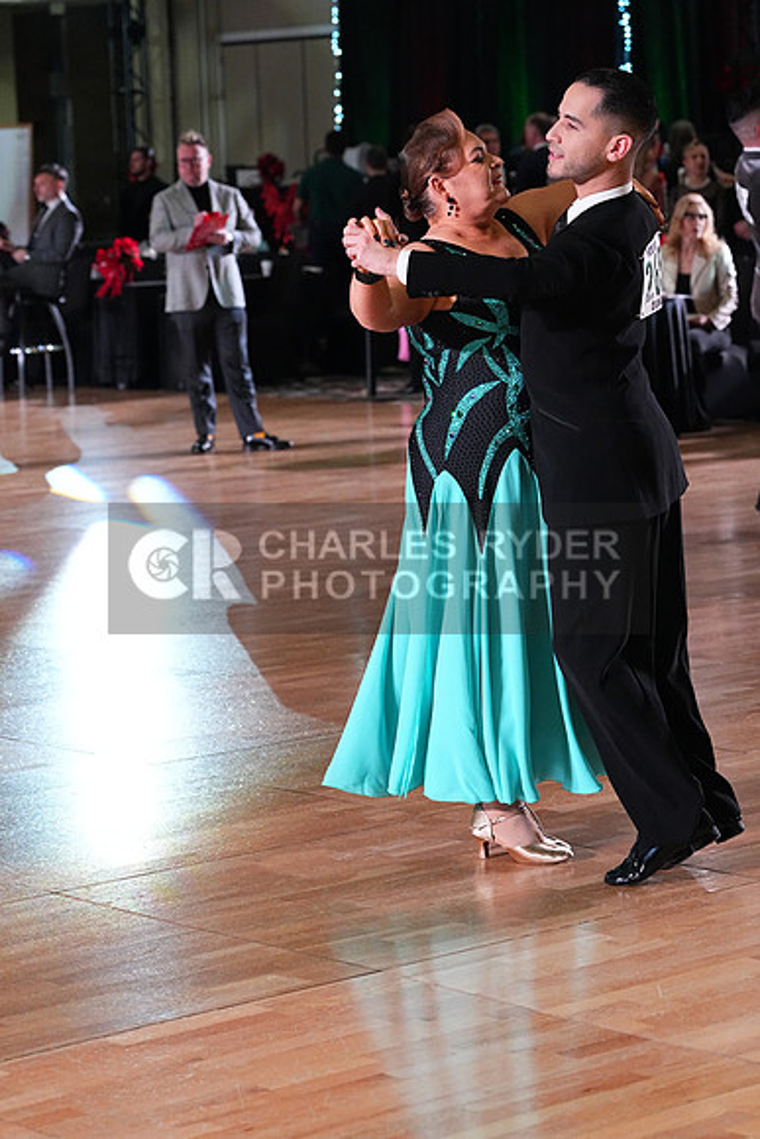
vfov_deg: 20.4
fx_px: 3165
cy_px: 570
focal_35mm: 100
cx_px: 380
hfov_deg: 13.7
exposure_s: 1/400
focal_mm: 100
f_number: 5
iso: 6400
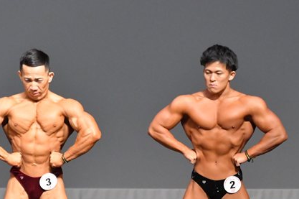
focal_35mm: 586
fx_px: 4861
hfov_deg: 3.5
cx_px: 251
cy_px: 174
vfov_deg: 2.3
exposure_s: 1/400
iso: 9000
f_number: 5.6
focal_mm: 210
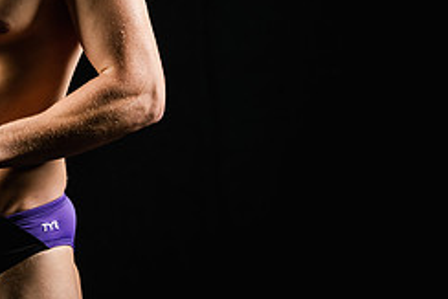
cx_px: -17
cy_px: -36
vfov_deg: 5.5
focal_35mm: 250
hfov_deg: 8.2
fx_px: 3113
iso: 320
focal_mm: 105
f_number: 5.6
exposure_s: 1/250
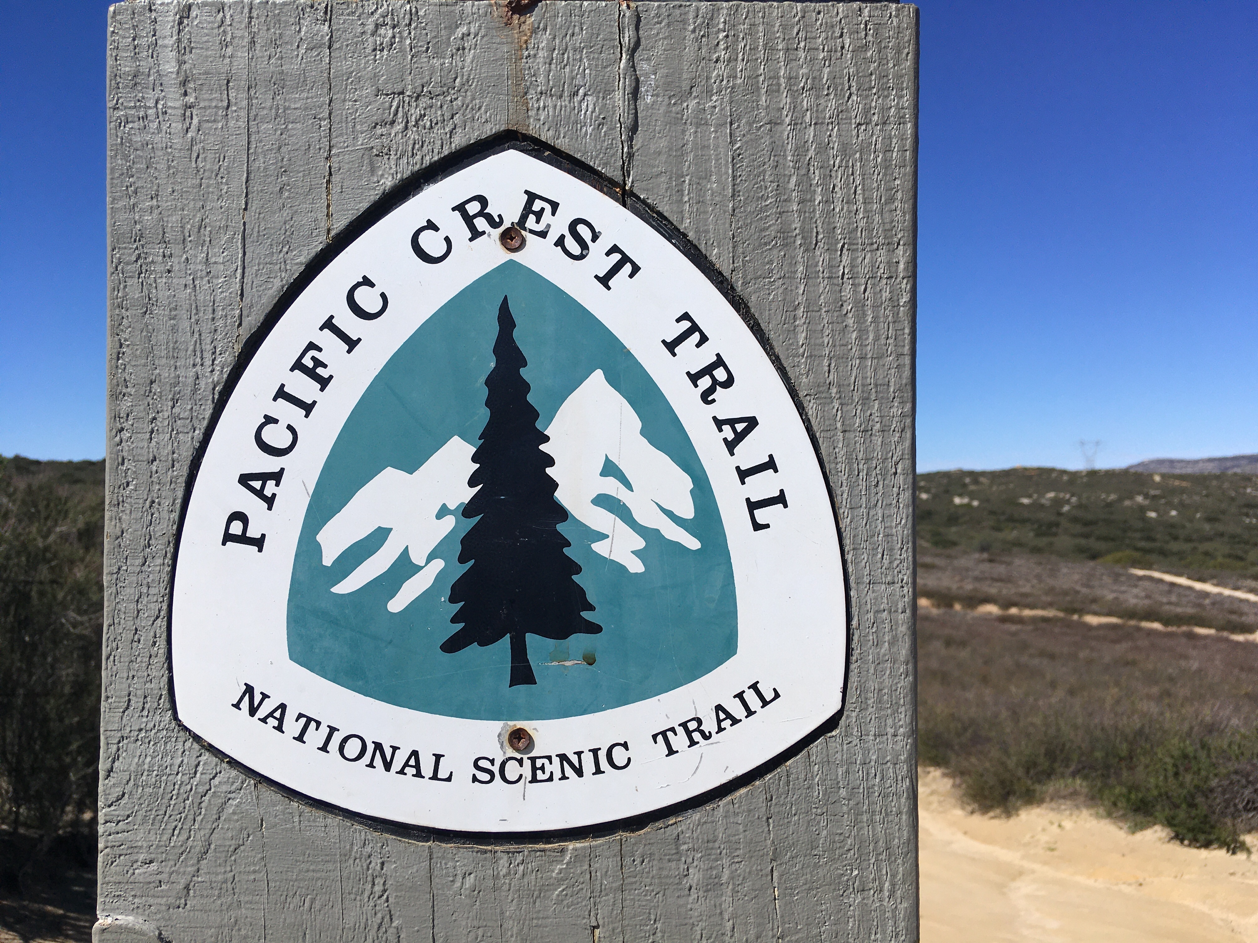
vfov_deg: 48.2
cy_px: 472
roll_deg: +0.4
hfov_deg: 61.7
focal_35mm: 29
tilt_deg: +1.4
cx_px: 629
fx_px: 1054
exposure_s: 1/3077
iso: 25
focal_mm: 4.15
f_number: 2.2
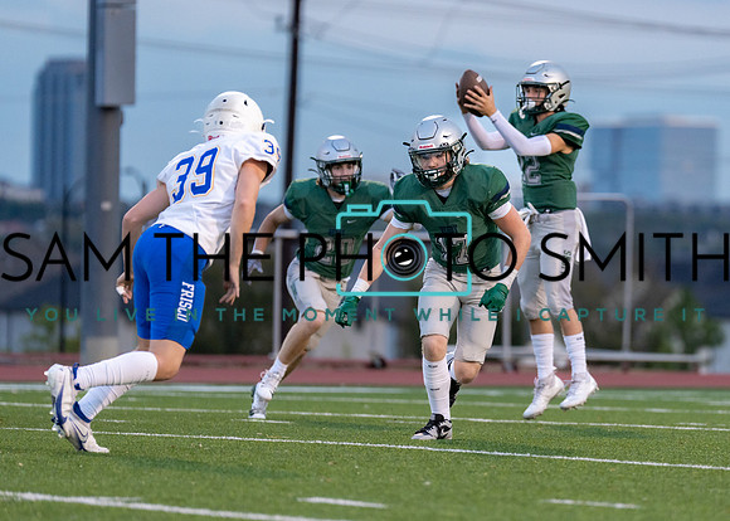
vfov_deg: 4.3
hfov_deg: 6.0
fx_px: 6915
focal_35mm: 334
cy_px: 254
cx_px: 528
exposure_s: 1/1000
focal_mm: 200
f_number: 2.8
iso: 1000
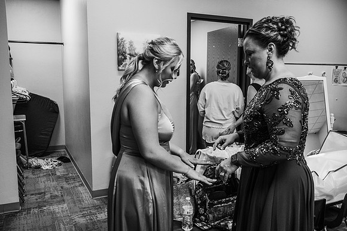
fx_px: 313
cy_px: 116
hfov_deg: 58.0
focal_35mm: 32
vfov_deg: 40.5
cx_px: 174
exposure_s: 1/160
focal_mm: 32.5
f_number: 5.6
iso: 2000
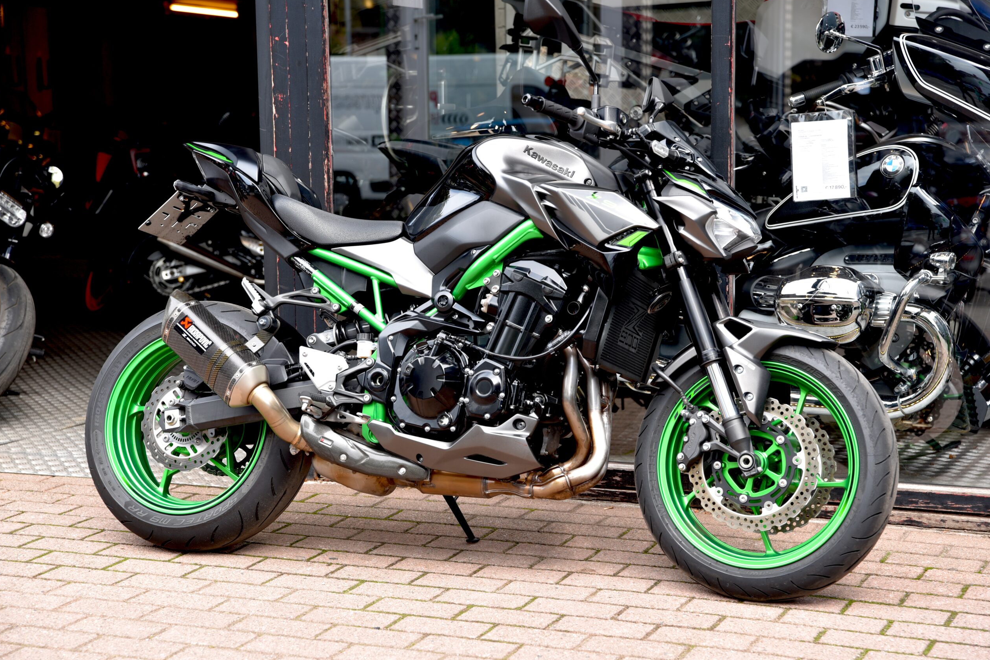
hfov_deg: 28.5
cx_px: 496
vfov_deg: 19.2
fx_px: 1952
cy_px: 330
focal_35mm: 71
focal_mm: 70
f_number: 4.5
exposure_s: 1/80
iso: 100
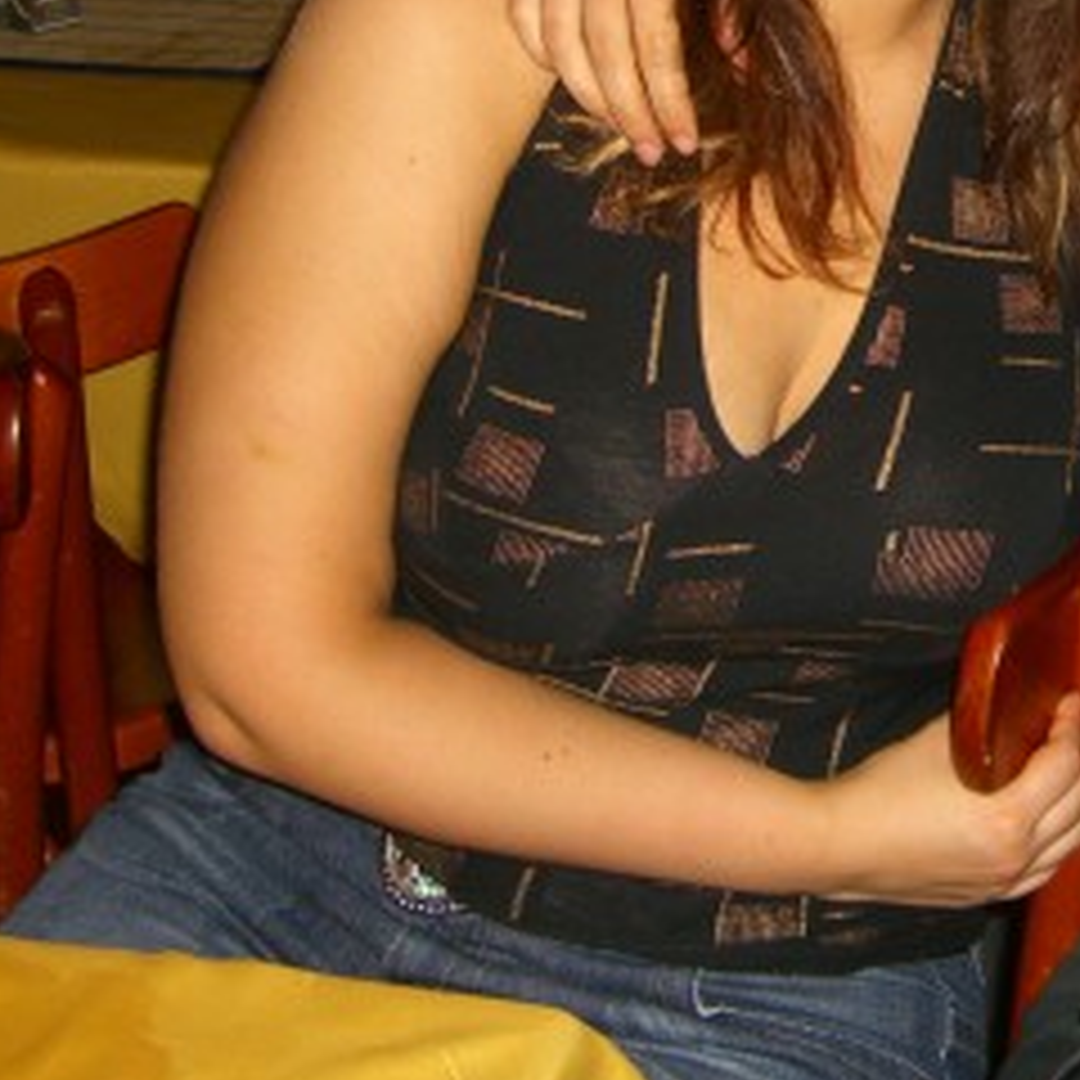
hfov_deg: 20.1
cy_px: 108
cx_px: 1040
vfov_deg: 20.2
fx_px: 2965
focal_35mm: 84
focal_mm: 7.9
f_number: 2.8
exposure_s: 1/60
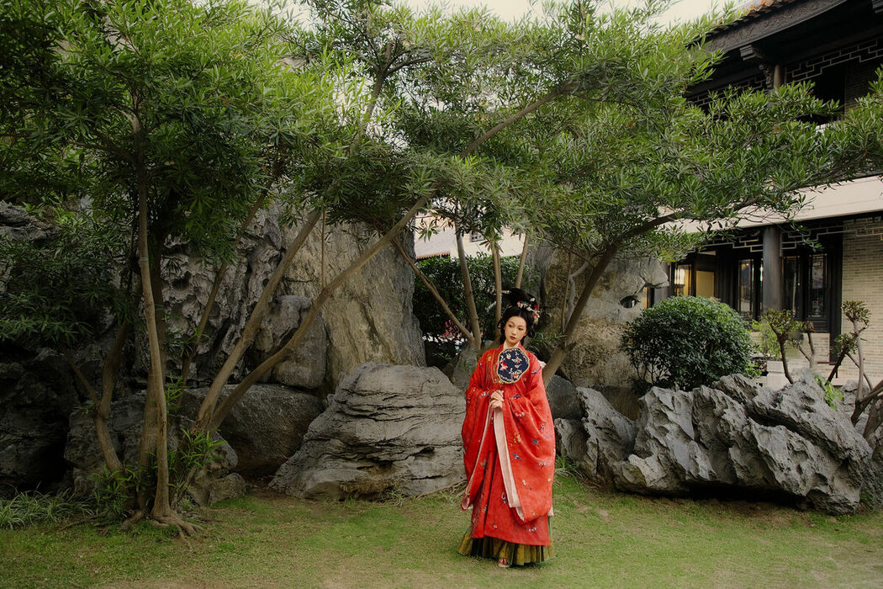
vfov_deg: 38.9
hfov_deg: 55.8
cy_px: 294
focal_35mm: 34
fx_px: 834
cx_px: 442
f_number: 4
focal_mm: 35
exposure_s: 1/100
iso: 400
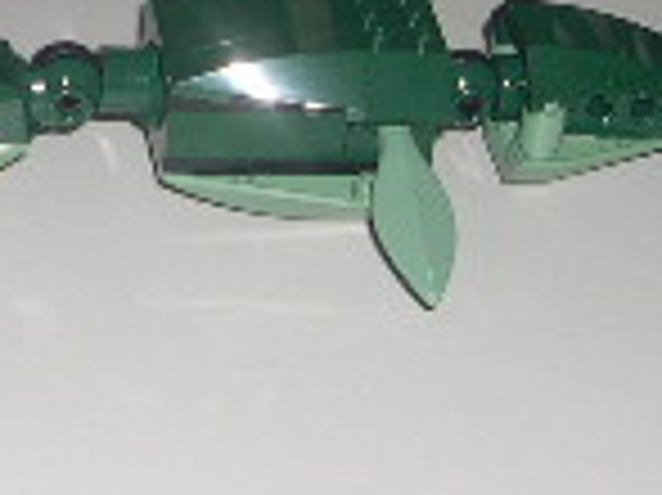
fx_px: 3172
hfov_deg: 11.7
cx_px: -126
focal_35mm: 166
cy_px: -140
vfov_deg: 8.8
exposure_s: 1/60
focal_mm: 8
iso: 100
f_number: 2.8
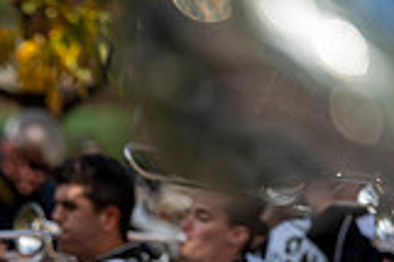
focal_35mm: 720
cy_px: 453
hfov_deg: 2.9
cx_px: -54
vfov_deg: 1.9
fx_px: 7872
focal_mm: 200
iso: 64
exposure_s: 1/500
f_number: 2.8
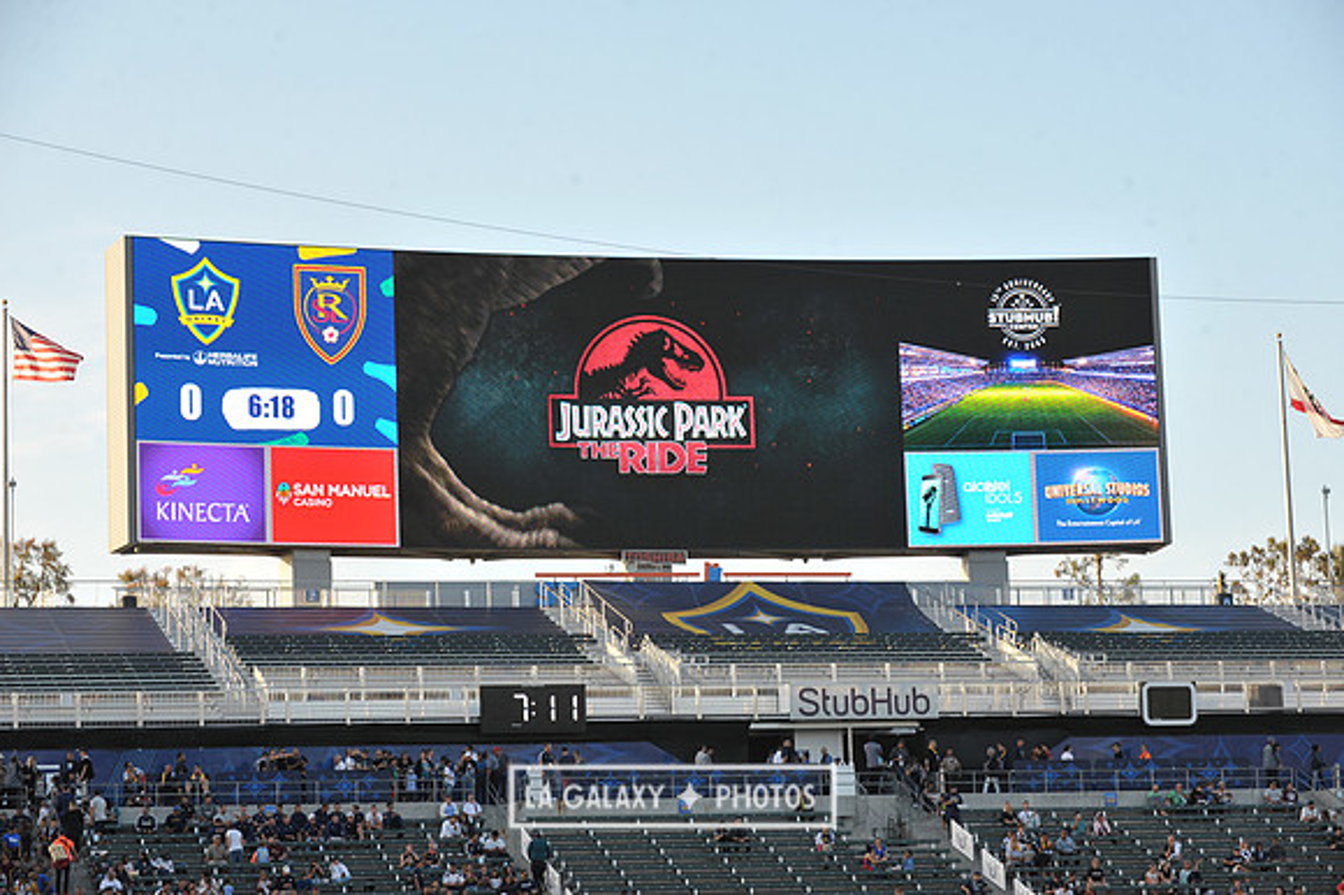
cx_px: 672
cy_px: 448
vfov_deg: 13.0
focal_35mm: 105
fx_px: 3918
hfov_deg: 19.5
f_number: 9
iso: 400
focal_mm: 105
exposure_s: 1/320
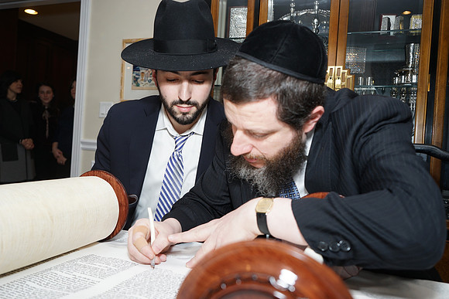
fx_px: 362
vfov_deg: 45.0
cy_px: 150
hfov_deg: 63.6
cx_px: 224
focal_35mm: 29
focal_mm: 29
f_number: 5.6
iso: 320
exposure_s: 1/80
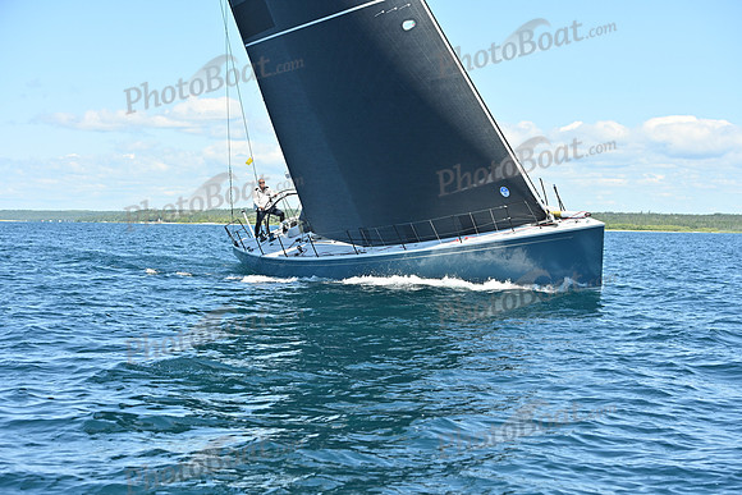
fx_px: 1546
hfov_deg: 27.0
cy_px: 248
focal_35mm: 75
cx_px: 371
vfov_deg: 18.2
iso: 320
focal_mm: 75
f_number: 8
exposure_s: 1/1000
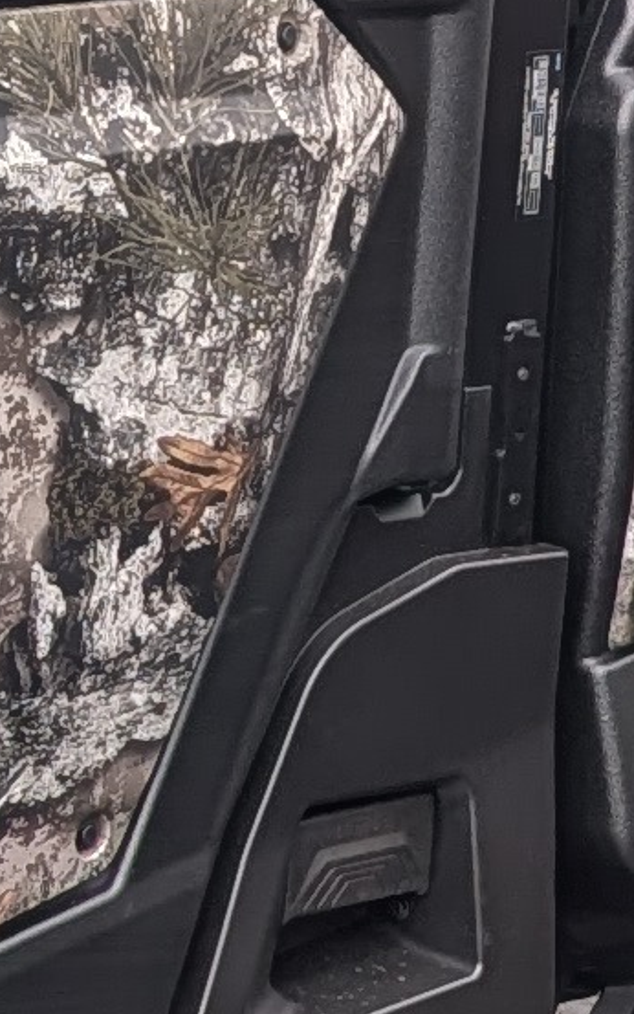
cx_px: -757
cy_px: 691
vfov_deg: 11.1
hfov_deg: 6.7
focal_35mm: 188
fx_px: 5193
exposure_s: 1/712
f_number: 1.68
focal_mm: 6.9
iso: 21
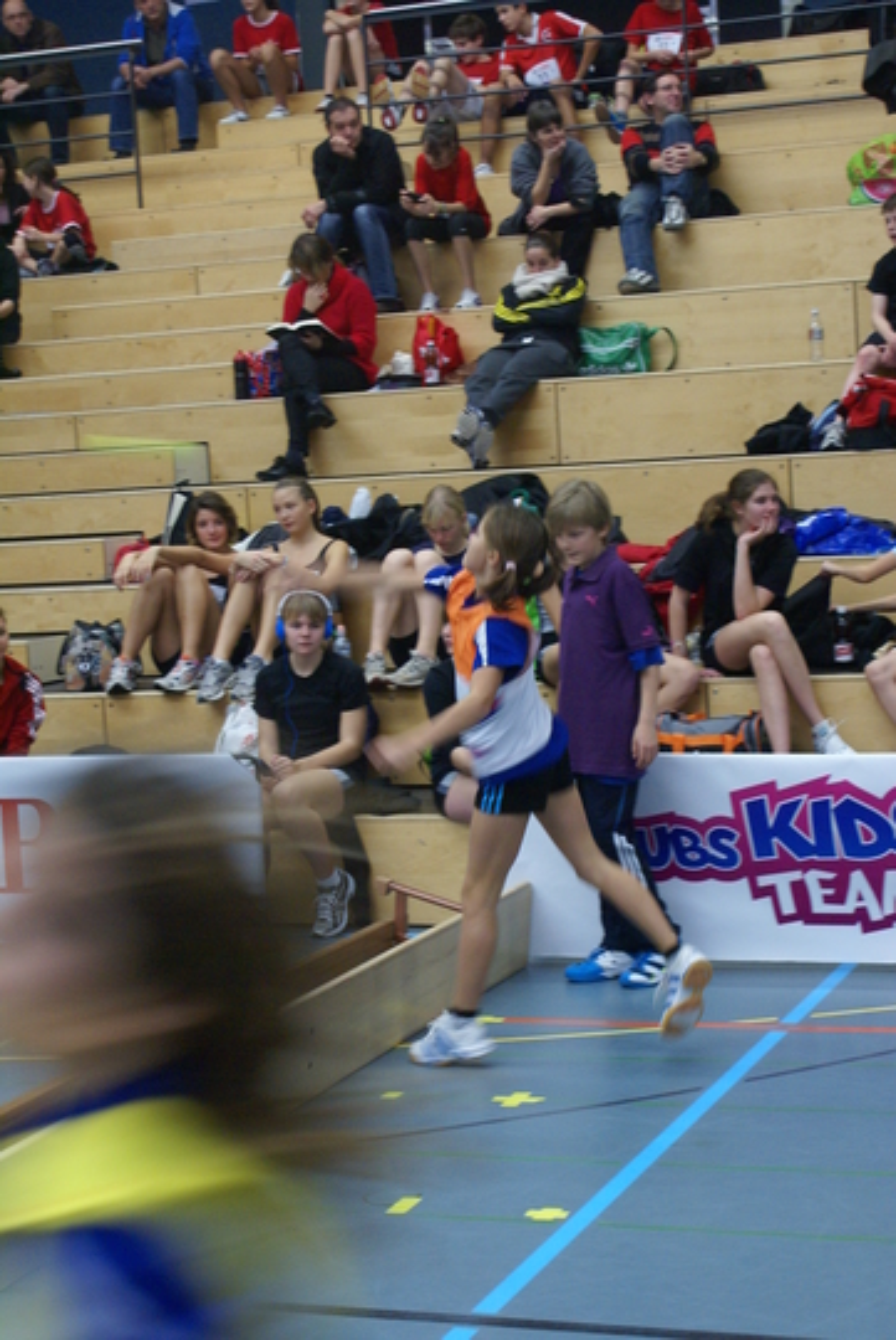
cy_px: 670
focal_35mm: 68
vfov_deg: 29.8
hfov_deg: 20.2
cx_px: 448
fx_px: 2515
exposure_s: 1/40
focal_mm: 45
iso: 800
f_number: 5.6
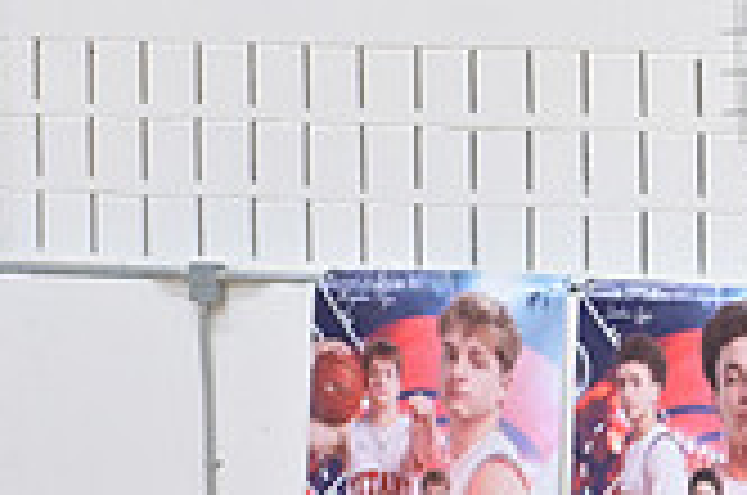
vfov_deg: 2.0
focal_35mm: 700
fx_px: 14497
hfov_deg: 2.9
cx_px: 1071
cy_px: 792
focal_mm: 200
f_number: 4
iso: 8000
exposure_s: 1/800
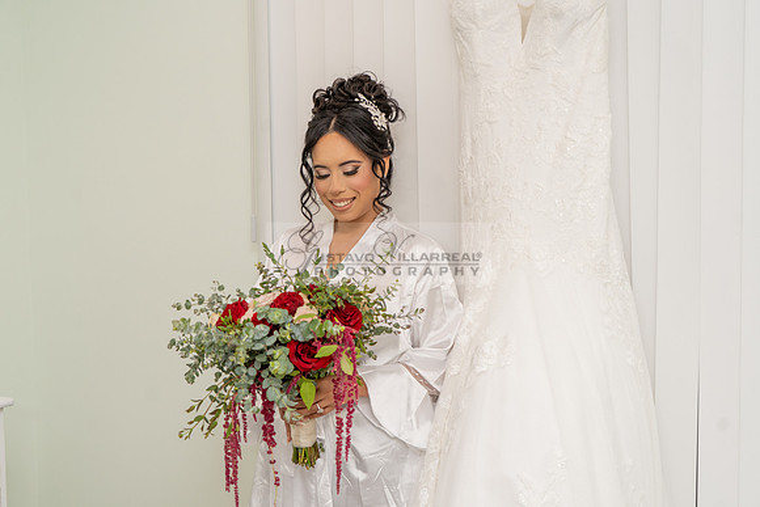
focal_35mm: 48
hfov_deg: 41.1
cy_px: 254
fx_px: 1014
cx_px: 380
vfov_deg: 28.1
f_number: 4.5
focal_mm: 48
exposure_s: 1/160
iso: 500
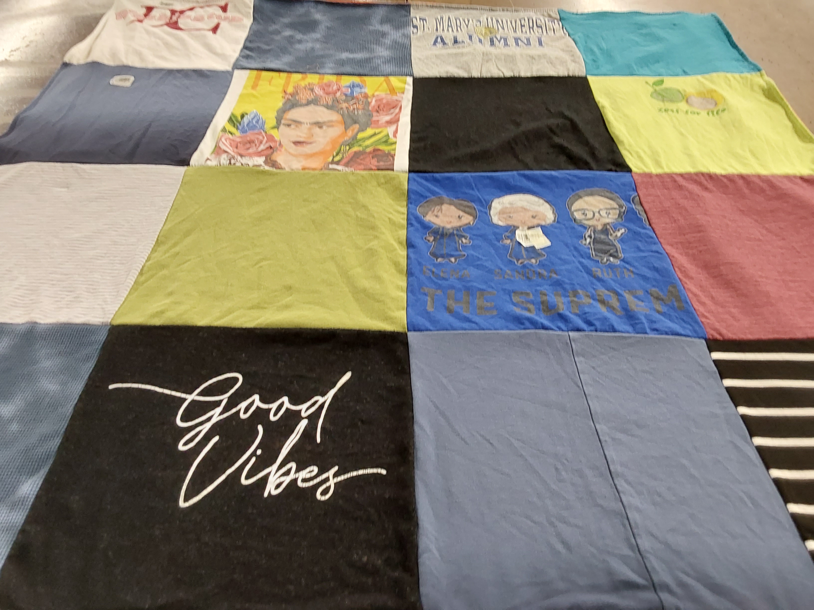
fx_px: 658
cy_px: 305
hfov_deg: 63.4
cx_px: 407
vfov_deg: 49.7
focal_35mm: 28
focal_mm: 2.91
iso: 160
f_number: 1.9
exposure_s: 1/50
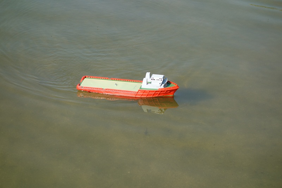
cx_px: 141
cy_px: 94
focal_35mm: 100
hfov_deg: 20.4
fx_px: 783
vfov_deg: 13.7
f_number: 5.6
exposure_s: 1/320
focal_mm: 37.1
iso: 125
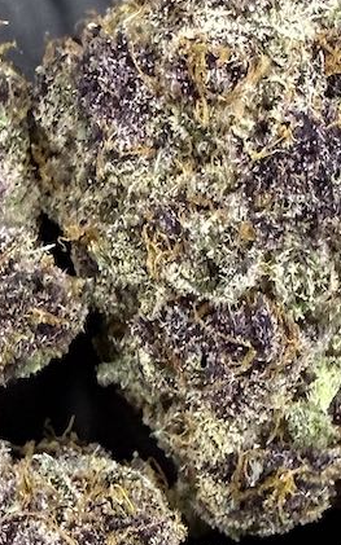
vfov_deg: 17.8
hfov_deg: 11.3
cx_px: 76
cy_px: 427
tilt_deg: -65.3
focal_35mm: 116
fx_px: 1725
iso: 200
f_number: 2.2
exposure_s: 1/50
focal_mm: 2.22
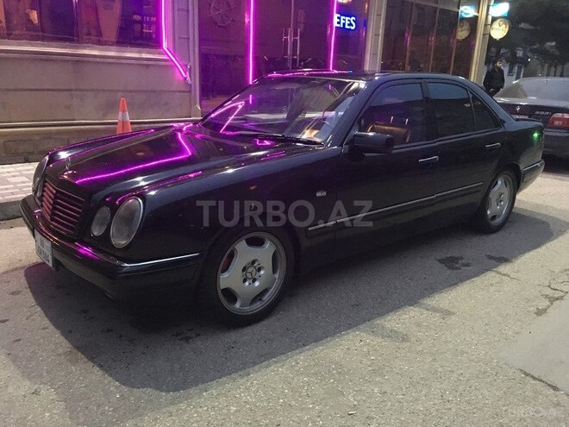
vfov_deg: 48.2
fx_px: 477
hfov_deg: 61.7
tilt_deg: -15.6
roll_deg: -1.8
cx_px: 284
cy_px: 214
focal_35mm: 29
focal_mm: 4.15
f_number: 2.2
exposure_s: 1/17
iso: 640
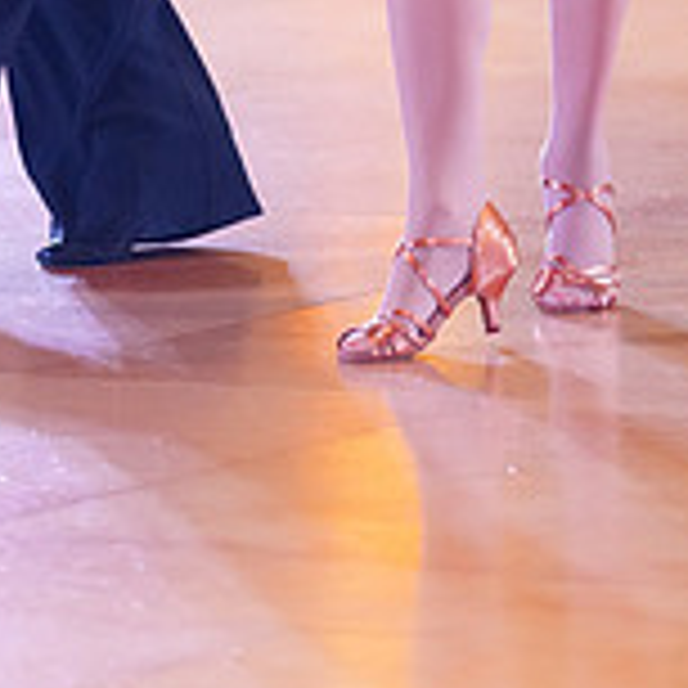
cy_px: -463
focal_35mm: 442
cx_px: 331
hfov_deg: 4.0
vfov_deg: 3.9
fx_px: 9939
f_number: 2.8
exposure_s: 1/400
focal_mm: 137
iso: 5000
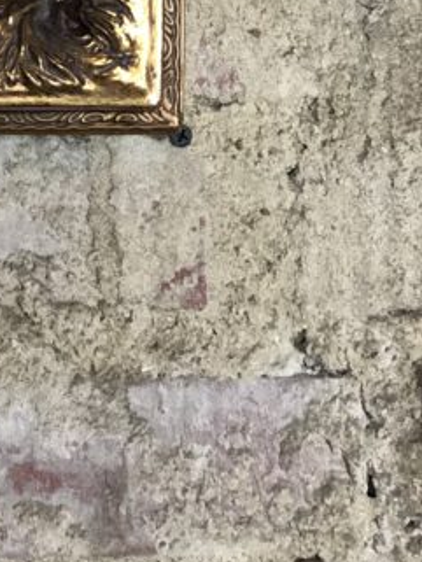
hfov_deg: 8.7
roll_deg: -1.8
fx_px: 2696
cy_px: -270
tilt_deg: +1.7
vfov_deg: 11.4
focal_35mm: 166
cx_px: -249
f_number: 2.4
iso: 160
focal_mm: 6
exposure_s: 1/14
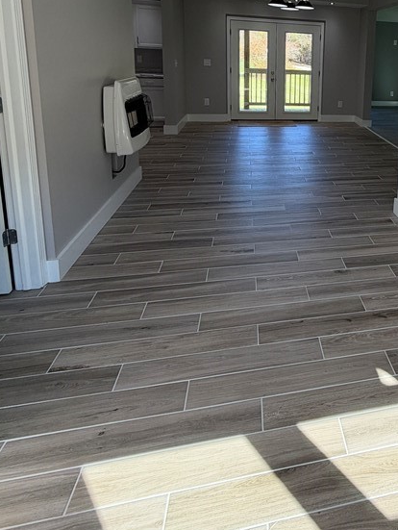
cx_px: 347
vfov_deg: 63.1
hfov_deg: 48.4
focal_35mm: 26
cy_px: 128
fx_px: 398
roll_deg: -2.9
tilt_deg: -9.7
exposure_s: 1/120
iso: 50
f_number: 2.2
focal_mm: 2.22
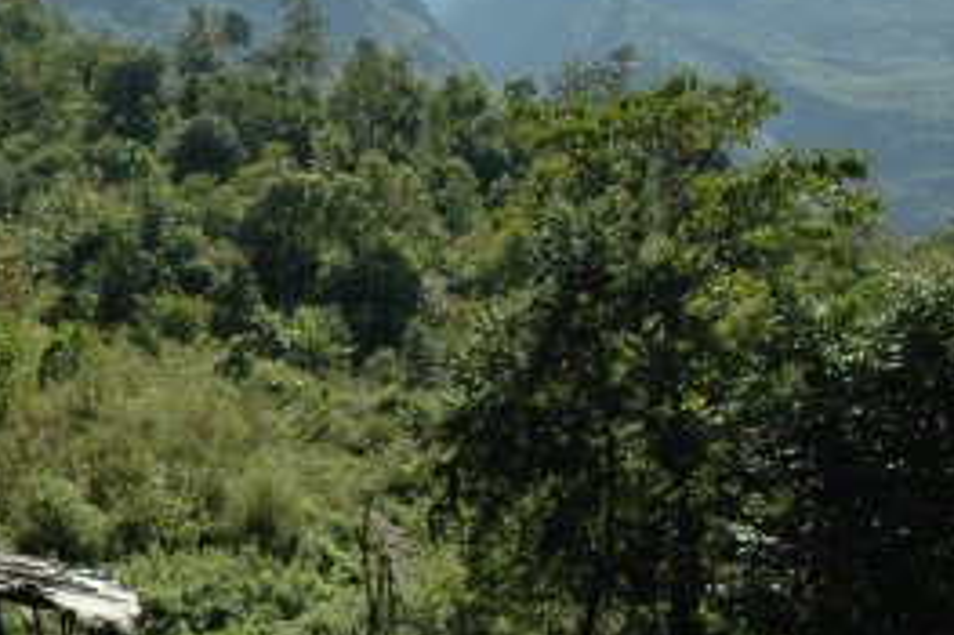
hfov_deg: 24.5
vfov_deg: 17.8
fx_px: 1960
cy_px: 671
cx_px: -221
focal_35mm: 74
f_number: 9
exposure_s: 1/320
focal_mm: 18
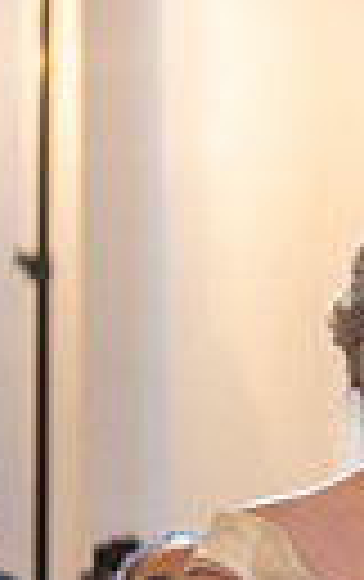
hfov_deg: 2.4
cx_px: 1272
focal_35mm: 550
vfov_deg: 3.8
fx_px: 8701
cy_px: 357
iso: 2000
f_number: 2.8
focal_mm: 120
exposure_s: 1/200
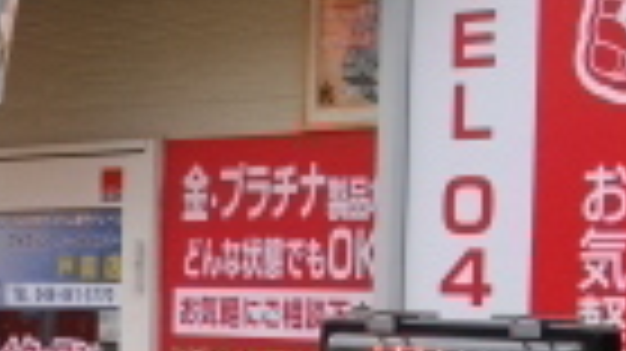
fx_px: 2654
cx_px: -14
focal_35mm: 160
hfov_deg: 13.3
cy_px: 518
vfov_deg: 7.4
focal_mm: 5.7
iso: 100
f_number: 2.9
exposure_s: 1/200
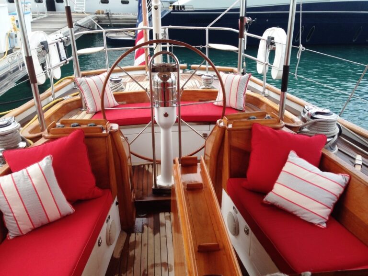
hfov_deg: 55.4
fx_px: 351
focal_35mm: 33
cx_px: 184
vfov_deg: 42.9
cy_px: 138
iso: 50
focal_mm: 4.12
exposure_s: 1/393
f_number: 2.4
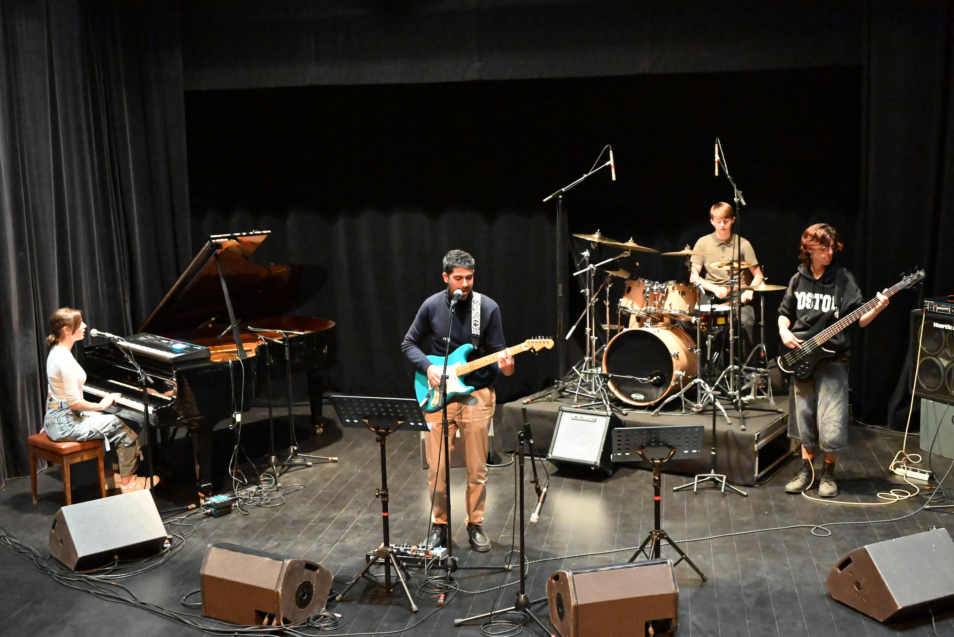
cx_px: 477
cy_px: 318
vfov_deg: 31.9
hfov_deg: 46.4
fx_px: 1113
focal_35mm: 42
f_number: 5
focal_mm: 42
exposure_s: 1/60
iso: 25600
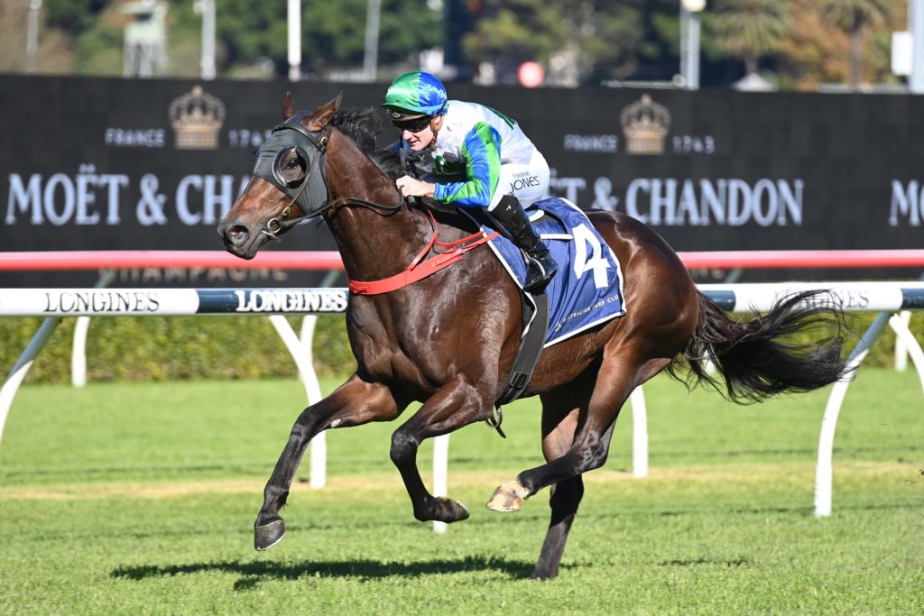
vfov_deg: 3.7
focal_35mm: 370
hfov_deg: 5.6
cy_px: 308
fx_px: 9497
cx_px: 462
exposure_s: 1/1600
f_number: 7.1
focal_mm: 370
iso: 800
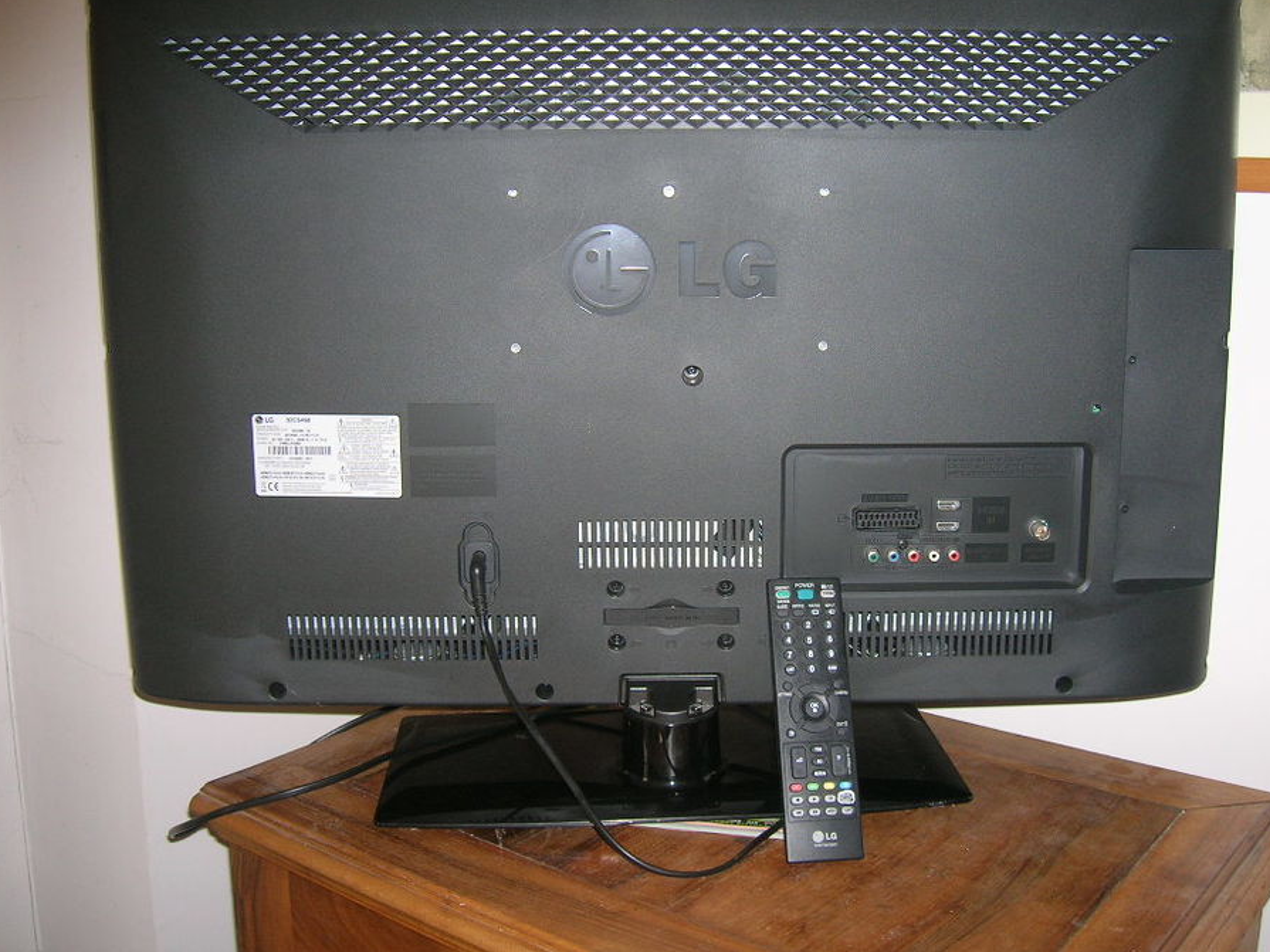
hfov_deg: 48.9
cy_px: 421
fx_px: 1394
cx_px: 692
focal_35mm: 38
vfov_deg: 37.7
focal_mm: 5.7
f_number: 2.9
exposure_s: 1/60.1
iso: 50
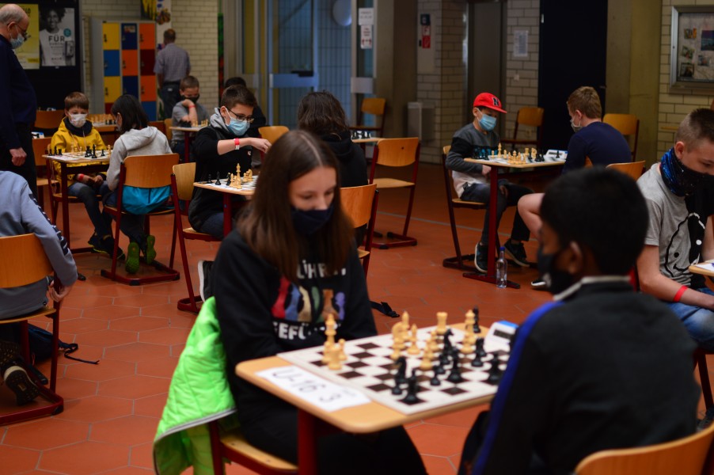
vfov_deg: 25.7
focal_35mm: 52
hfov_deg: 37.9
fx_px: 1040
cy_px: 238
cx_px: 357
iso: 250
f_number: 1.8
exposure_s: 1/60
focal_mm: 35
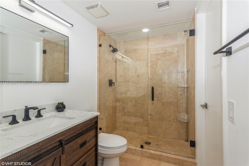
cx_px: 124
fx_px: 118
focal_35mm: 17
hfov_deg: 93.3
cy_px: 83
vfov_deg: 70.4
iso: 200
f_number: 8
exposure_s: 1/40
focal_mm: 17
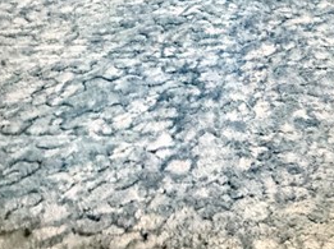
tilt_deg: -12.0
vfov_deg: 20.1
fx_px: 530
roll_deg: +0.7
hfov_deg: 32.4
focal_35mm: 55
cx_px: 328
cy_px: -185
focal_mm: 2.22
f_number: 2.2
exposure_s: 1/60
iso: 1000
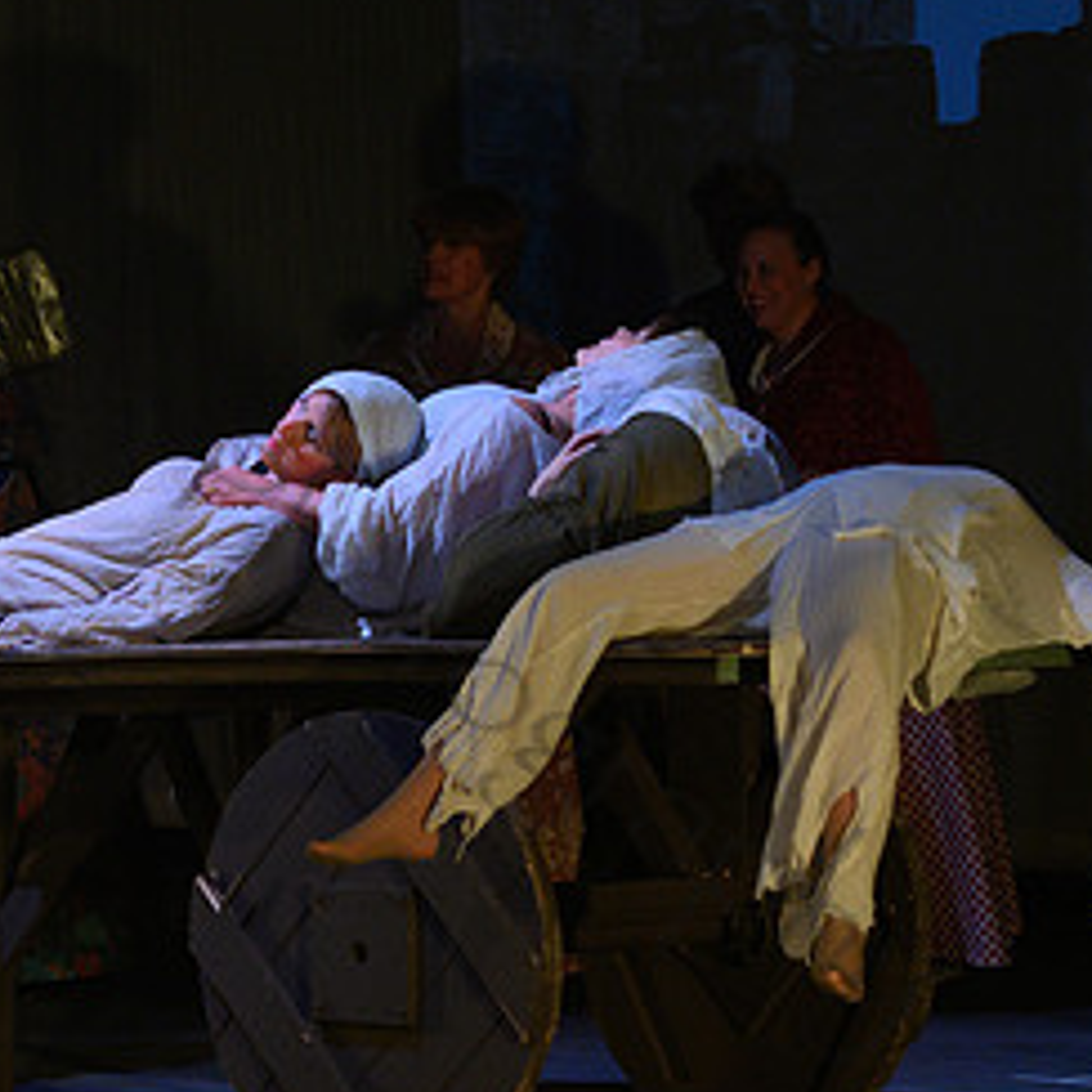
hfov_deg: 10.7
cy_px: 496
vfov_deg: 10.7
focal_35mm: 163
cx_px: 84
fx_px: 5818
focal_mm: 70
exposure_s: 1/160
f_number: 3.5
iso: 1250
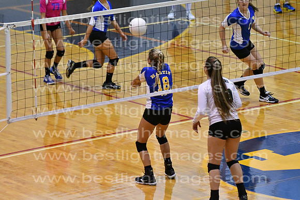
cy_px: 100
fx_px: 1750
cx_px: 150
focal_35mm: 210
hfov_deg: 9.8
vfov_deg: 6.5
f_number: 4
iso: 8000
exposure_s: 1/640
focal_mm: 140
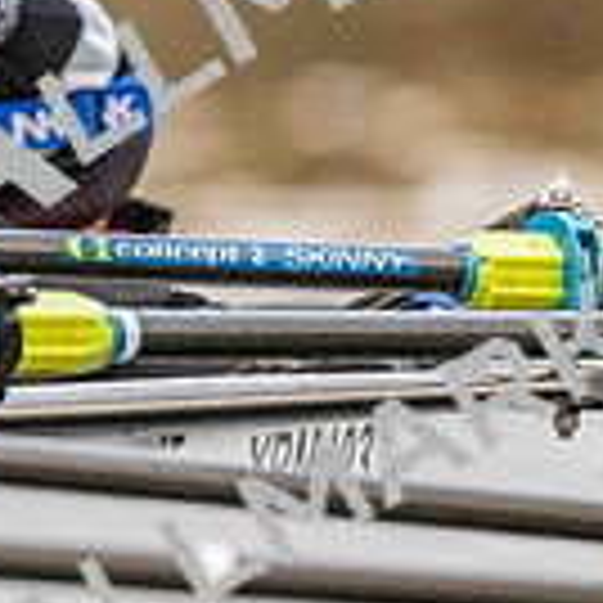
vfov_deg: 0.8
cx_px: -490
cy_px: -133
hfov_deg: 0.8
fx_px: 43575
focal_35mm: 2211
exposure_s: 1/2500
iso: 9000
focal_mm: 600
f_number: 4
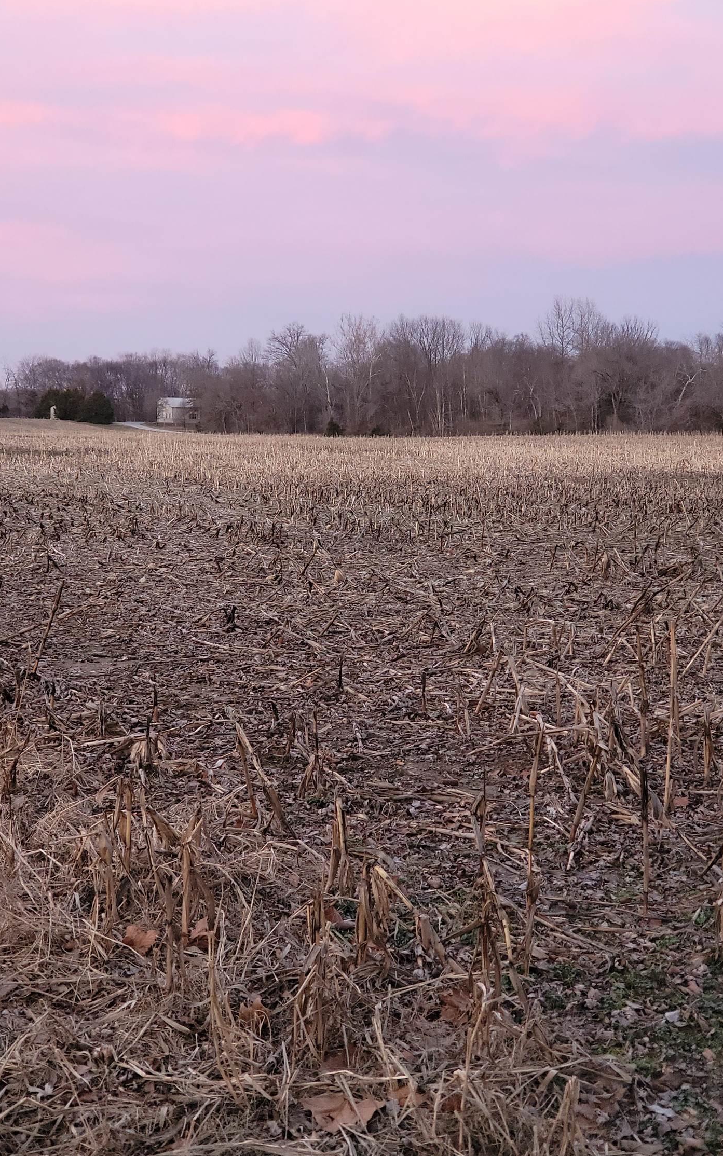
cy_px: 571
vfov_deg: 35.7
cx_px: 363
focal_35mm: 57
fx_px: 1797
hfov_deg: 22.8
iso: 320
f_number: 2.4
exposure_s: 1/60
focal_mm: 6
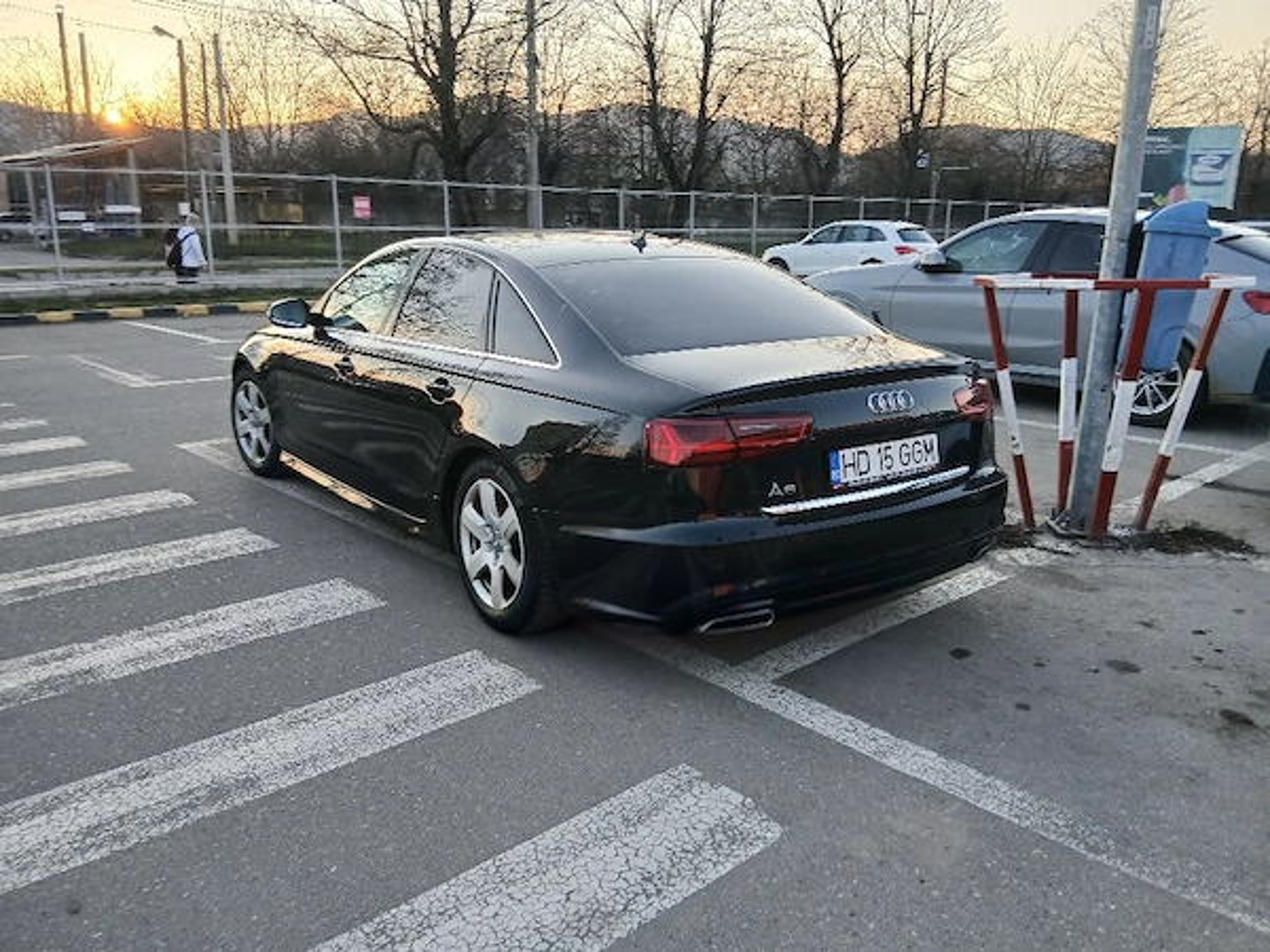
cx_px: 635
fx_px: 954
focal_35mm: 26
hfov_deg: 67.3
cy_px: 476
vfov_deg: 53.1
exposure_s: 1/50.3
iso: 25
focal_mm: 3.98
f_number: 1.8
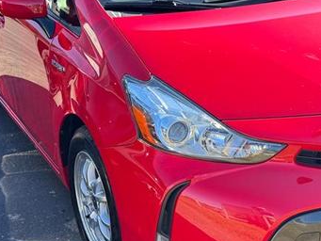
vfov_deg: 20.6
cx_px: 142
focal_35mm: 71
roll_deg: +1.2
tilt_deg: -26.9
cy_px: 168
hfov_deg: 27.4
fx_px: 659
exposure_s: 1/477
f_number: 1.78
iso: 64
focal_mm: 6.76
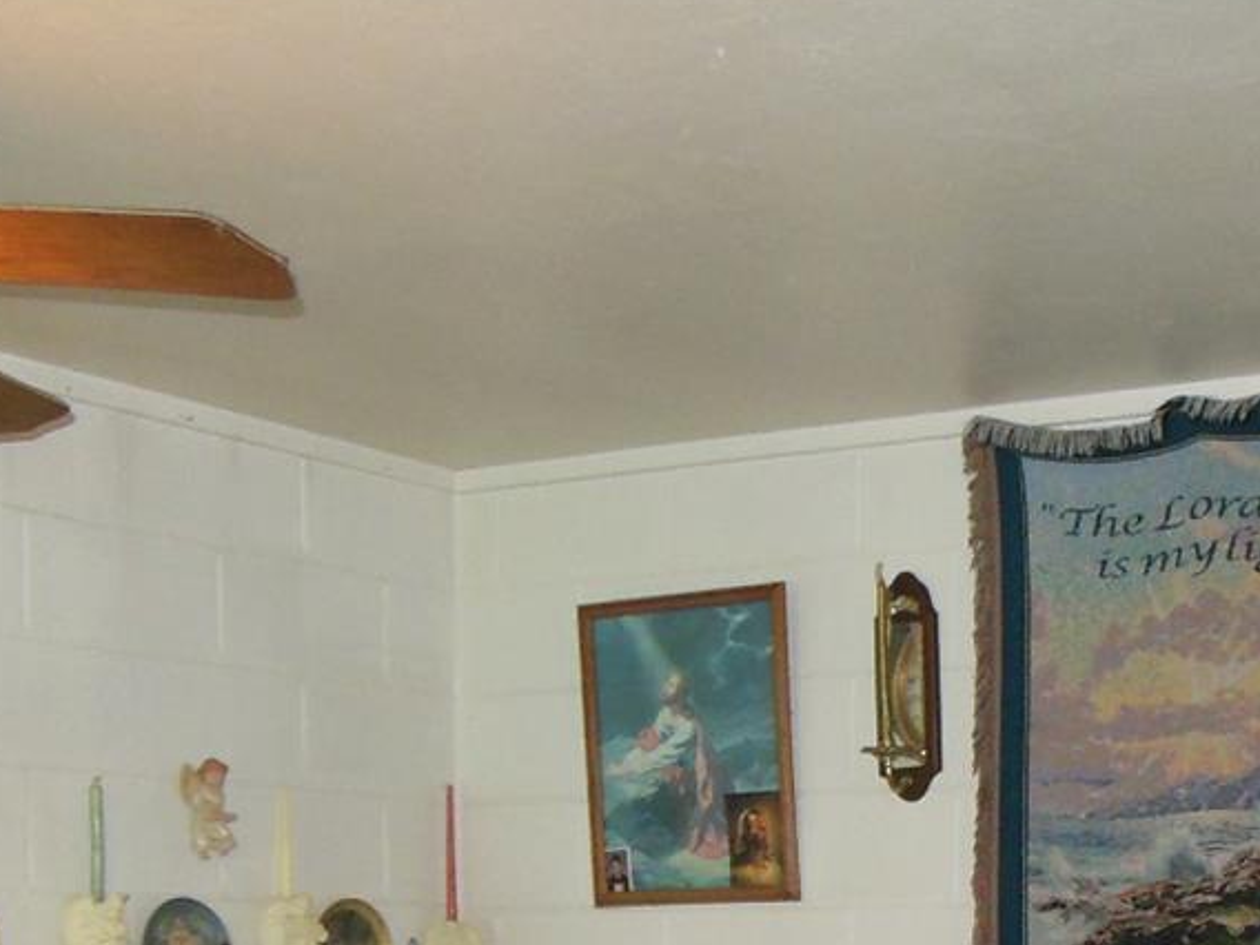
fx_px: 2402
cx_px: 974
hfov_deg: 28.9
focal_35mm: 66
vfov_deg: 20.4
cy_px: 1216
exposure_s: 1/25
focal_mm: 4.5
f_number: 3.2
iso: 320
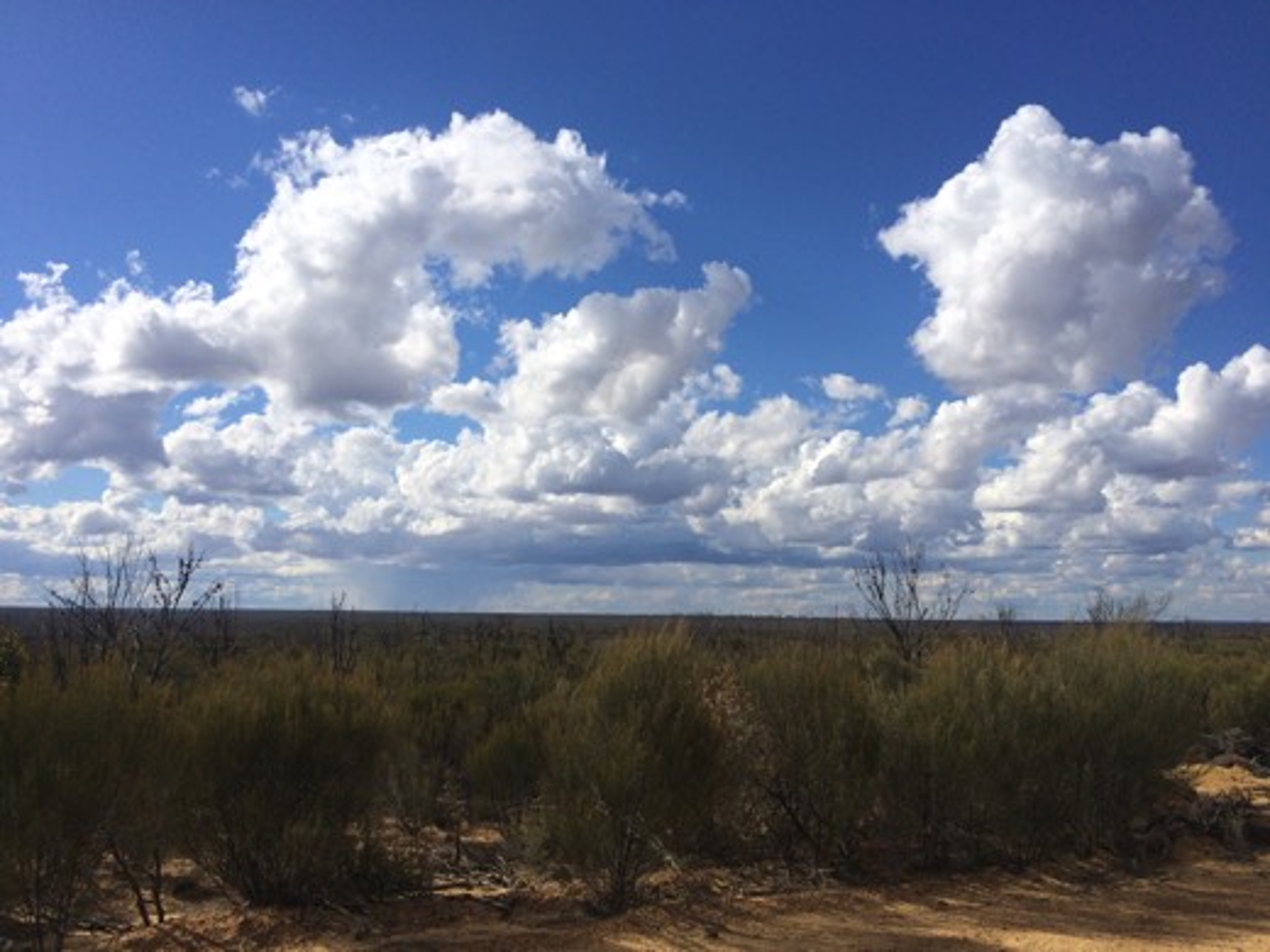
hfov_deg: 61.7
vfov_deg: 48.2
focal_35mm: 29
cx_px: 635
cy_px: 476
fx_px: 1064
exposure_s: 1/5128
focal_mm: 4.15
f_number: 2.2
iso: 32
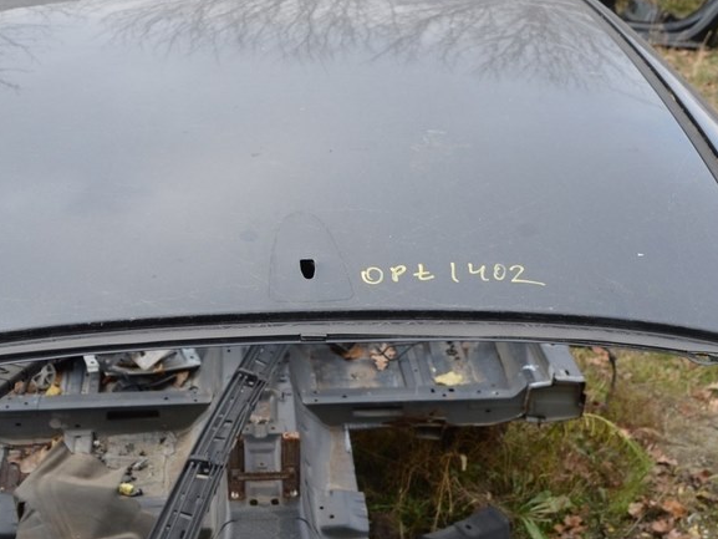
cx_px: 310
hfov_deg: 32.7
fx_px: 1221
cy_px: 328
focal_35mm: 59
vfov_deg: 24.8
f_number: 5.6
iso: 140
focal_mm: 23
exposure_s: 1/125
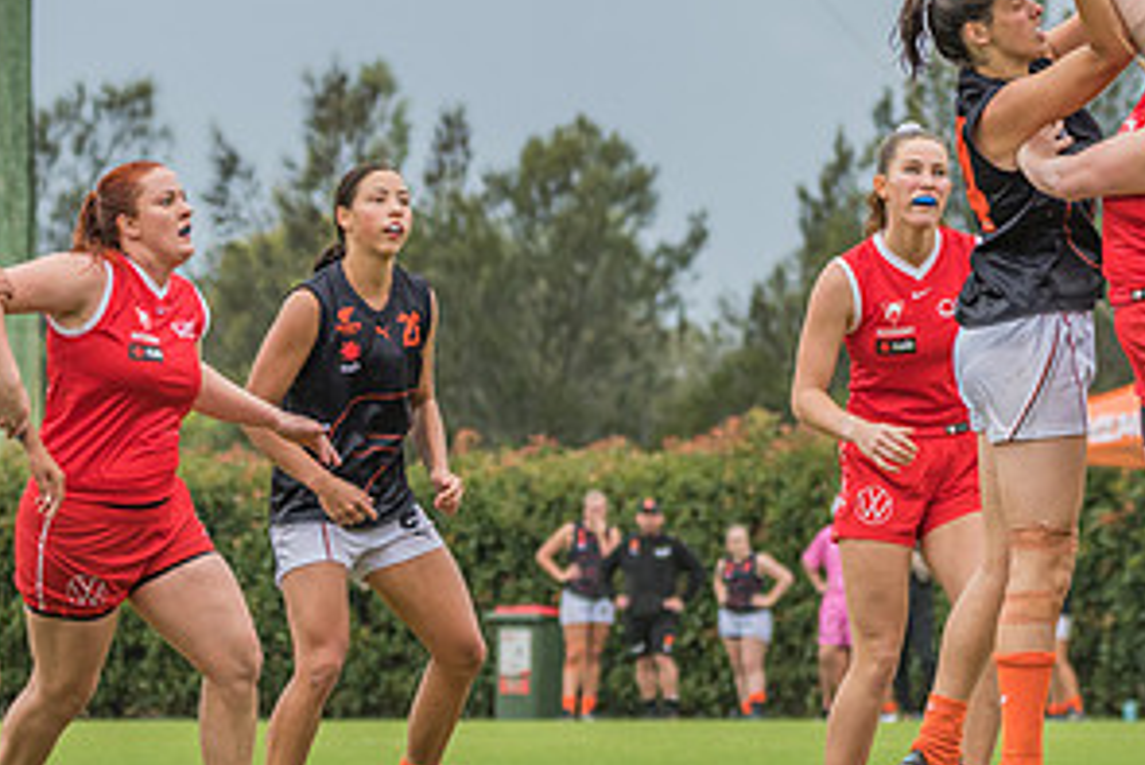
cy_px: 165
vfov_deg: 3.4
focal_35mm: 404
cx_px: 885
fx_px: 12855
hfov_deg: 5.1
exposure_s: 1/1250
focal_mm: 150
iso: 500
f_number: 7.1
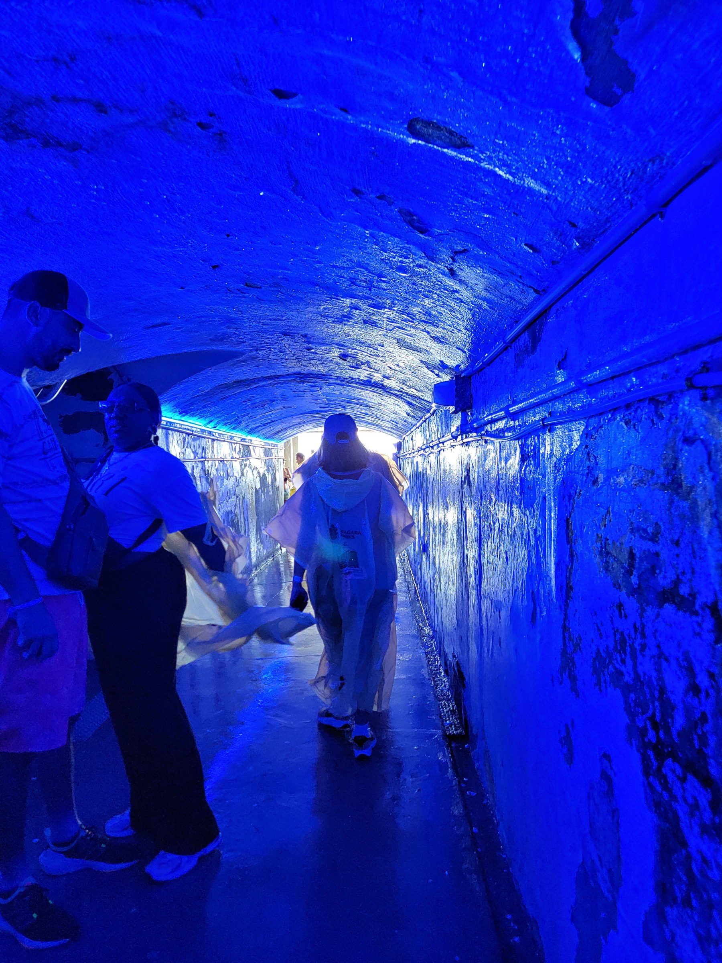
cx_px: 361
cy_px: 482
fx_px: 667
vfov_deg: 71.6
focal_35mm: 24
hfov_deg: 56.8
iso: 250
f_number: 1.8
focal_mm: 6.7
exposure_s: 1/40
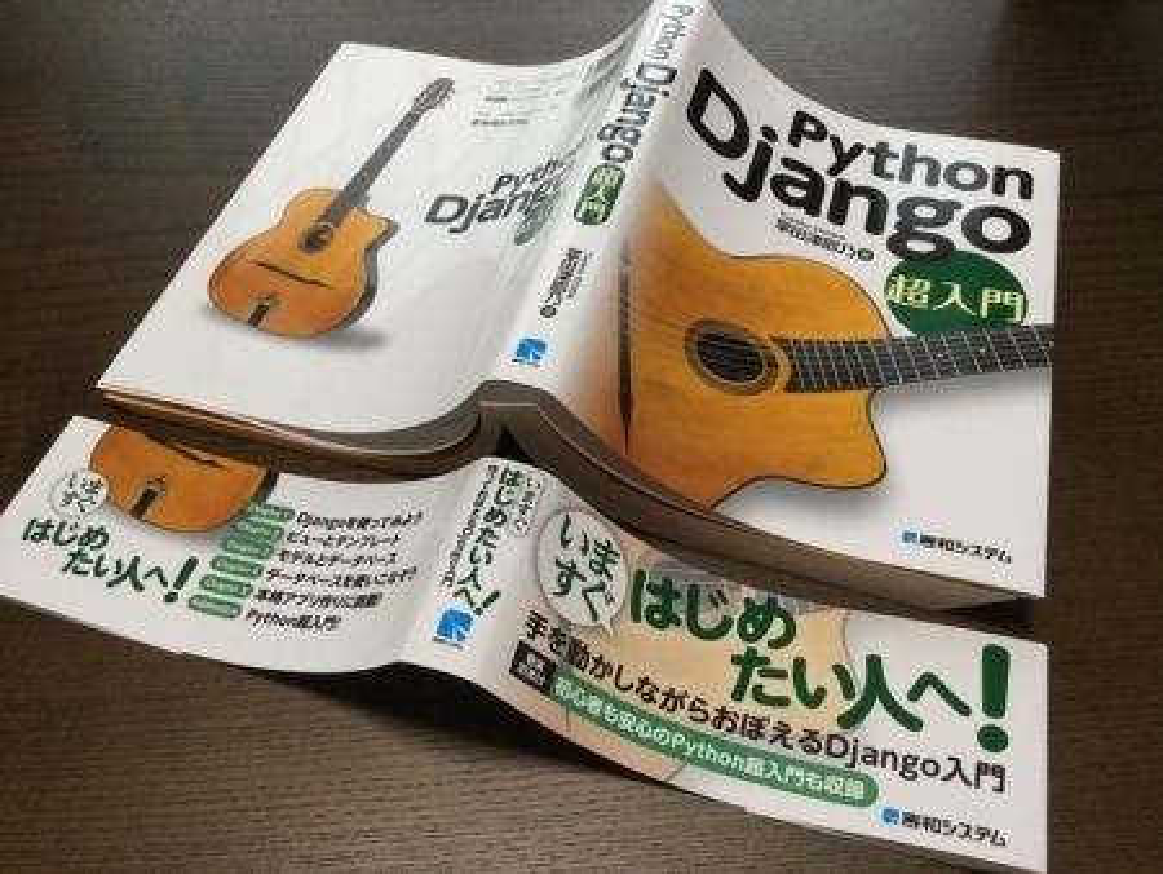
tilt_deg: -54.3
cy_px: 437
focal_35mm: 31
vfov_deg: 45.5
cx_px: 582
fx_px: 1042
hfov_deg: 58.3
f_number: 2.4
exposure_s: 1/30
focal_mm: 3.3
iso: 64
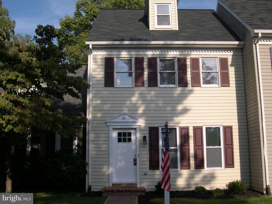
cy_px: 102
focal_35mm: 38
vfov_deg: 37.7
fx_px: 299
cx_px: 136
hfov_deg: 49.0
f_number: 7.6
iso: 100
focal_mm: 8
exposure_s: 1/229
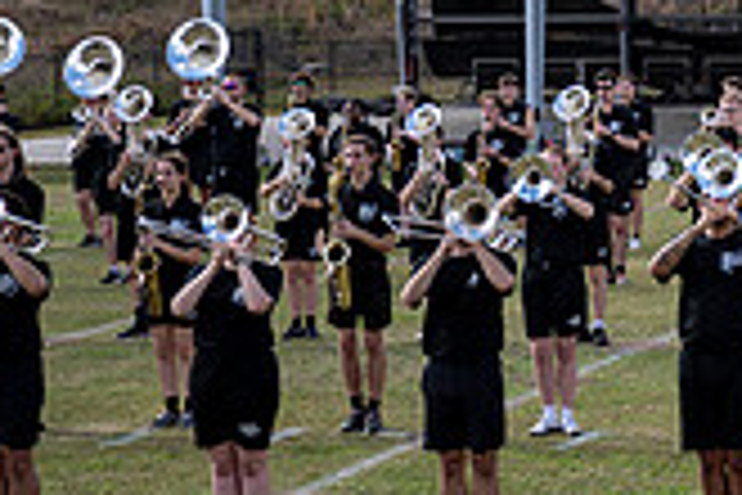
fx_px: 3194
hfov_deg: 12.4
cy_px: 182
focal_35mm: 155
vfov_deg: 8.9
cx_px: 1241
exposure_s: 1/1250
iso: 125
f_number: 2.8
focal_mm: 44
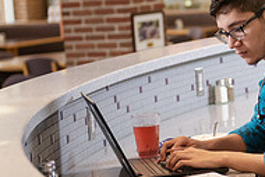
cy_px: 77
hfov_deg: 11.1
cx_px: 286
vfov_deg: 7.5
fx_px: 1348
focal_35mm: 183
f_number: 3.2
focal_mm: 60
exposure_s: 1/200
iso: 1000
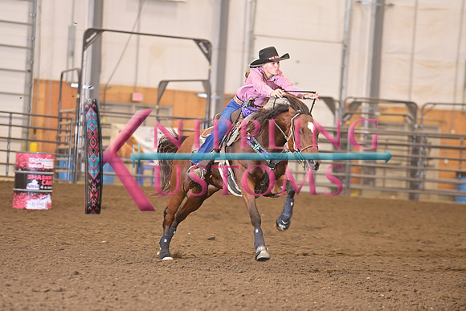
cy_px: 156
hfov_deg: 10.3
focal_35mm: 200
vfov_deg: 6.9
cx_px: 233
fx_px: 2589
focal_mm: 200
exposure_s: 1/250
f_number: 3.5
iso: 2000
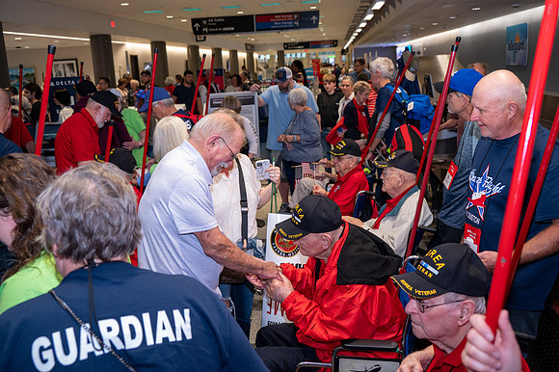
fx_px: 559
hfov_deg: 53.2
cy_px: 186
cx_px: 280
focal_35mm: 36
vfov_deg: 36.8
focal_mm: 36
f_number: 4.8
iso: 1250
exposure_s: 1/60
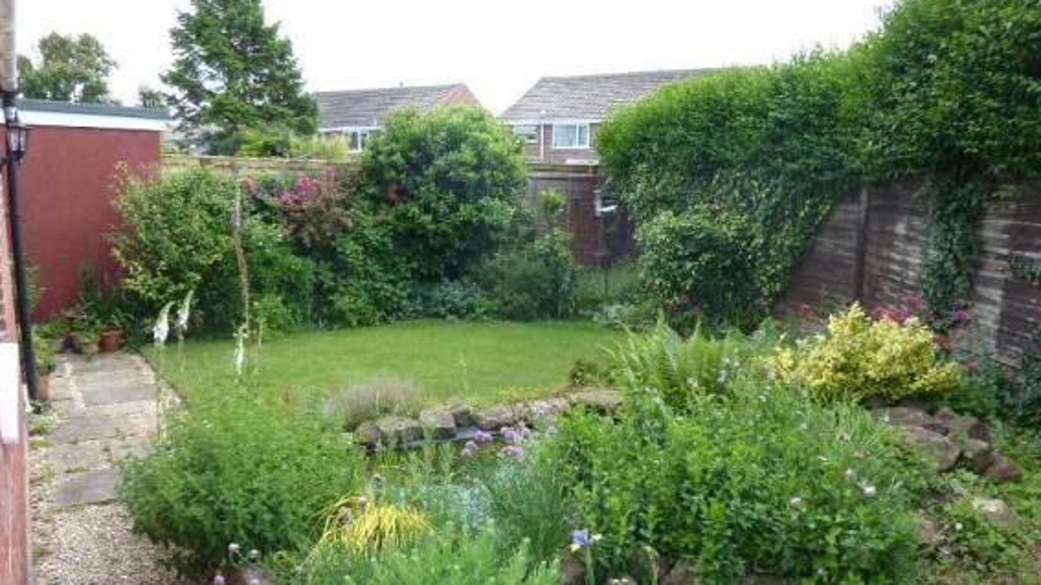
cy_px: 360
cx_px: 532
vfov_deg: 41.2
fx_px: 773
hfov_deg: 67.9
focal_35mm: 28
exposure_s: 1/250
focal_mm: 4.1
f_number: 4
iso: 200
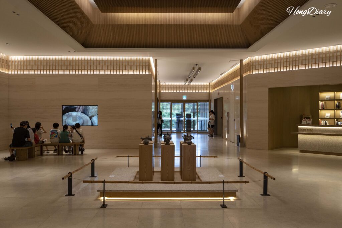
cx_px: 171
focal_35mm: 34
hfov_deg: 55.8
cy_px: 114
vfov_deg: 38.9
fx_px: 323
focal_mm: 34
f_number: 4.5
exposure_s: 1/160
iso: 1250
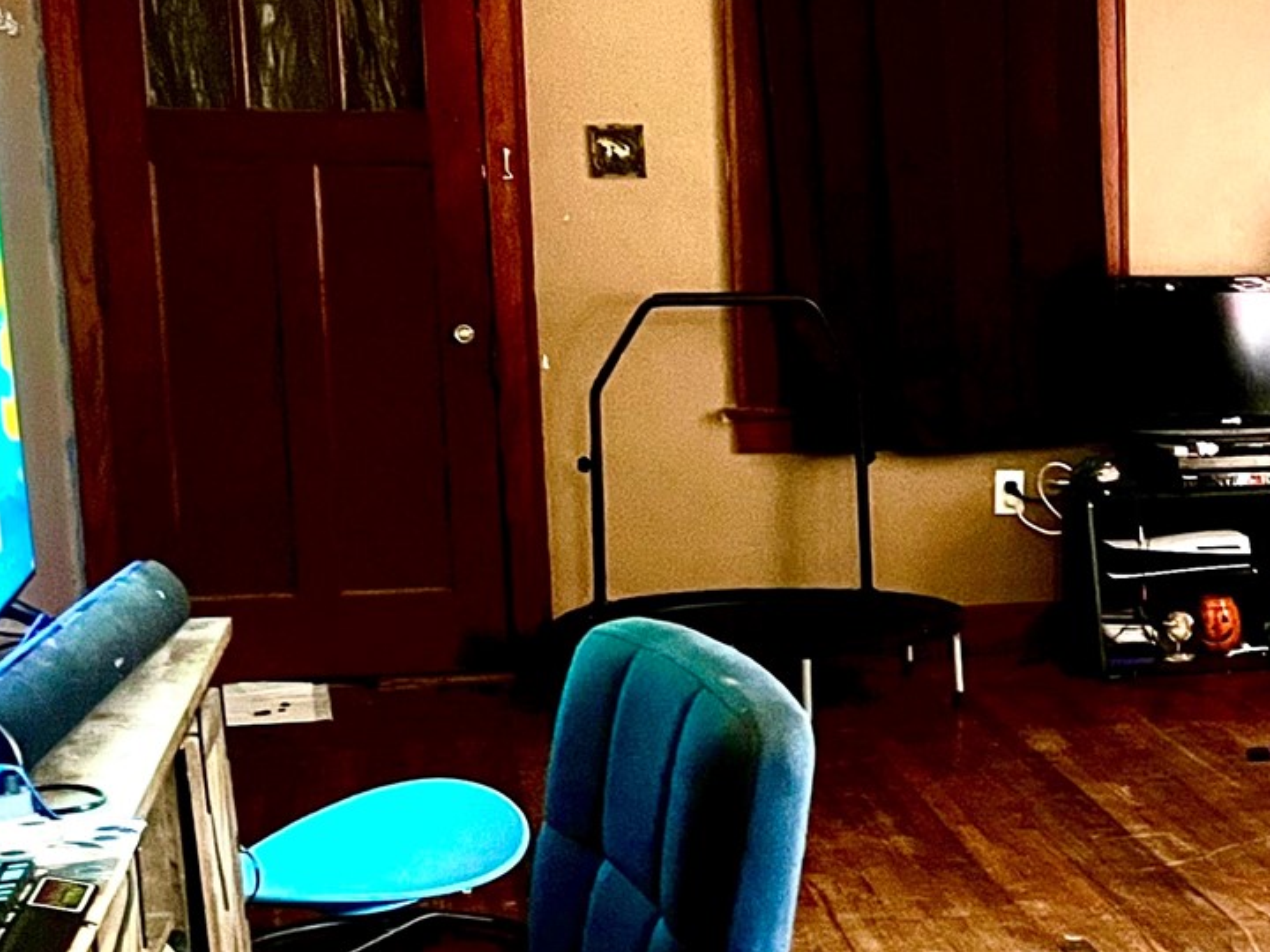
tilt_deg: -9.7
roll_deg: -0.5
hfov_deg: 24.8
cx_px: 1326
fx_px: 2715
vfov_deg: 19.8
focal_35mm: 74
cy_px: 672
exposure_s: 1/30
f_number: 1.6
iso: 640
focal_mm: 5.1
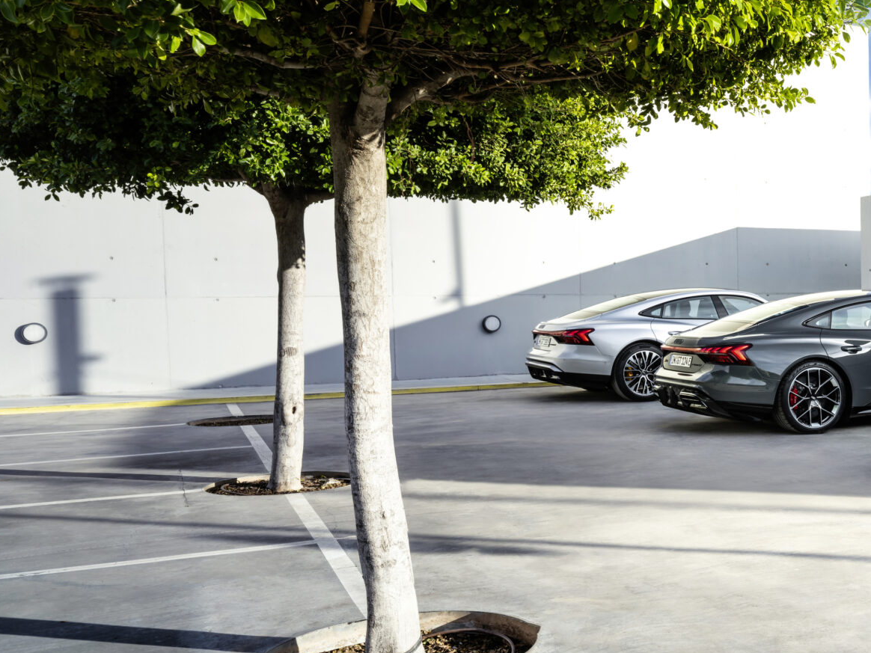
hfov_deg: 37.8
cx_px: 890
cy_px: 370
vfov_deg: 32.8
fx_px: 1107
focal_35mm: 44
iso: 250
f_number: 16
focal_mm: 25.2
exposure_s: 1/5
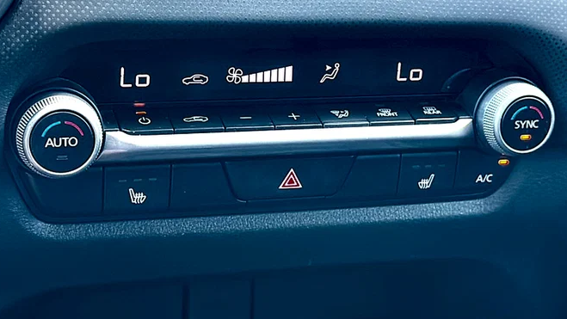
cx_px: 281
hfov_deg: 35.4
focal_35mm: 59
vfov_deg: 20.4
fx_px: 887
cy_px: 129
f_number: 1.78
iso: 125
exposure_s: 1/80
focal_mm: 6.86
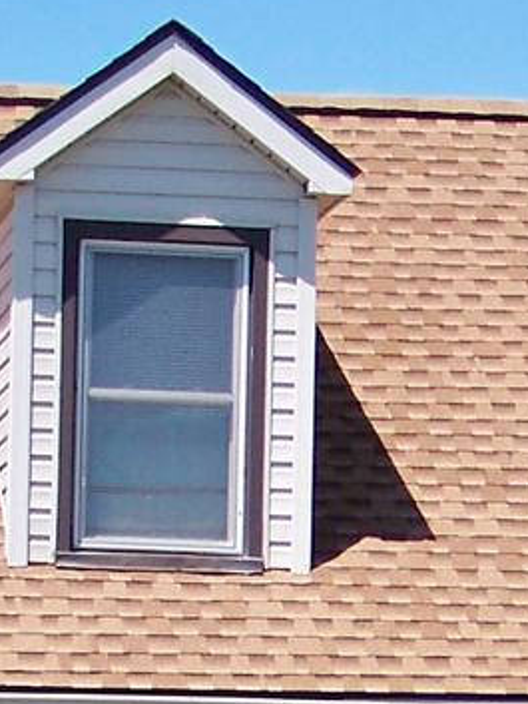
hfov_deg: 6.2
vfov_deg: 8.2
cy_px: 993
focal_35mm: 238
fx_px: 4837
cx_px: 665
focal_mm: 7.6
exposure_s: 1/800
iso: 64
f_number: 2.8
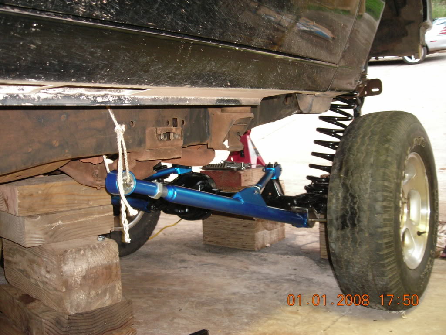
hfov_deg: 49.0
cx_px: 223
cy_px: 168
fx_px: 490
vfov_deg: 37.7
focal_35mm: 38
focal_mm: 6.3
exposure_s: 1/4.6
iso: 200
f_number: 3.2
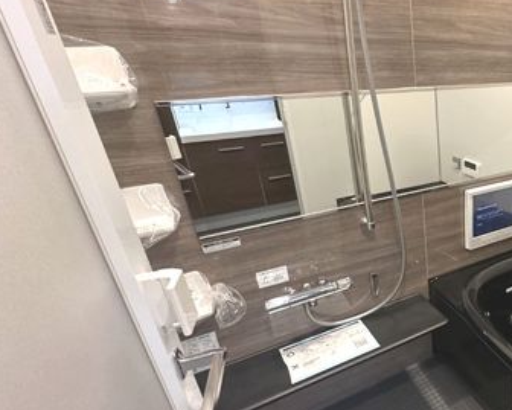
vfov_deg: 54.9
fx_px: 394
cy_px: 224
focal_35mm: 26
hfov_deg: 55.4
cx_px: 478
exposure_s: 1/50
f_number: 2.2
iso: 320
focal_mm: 2.22
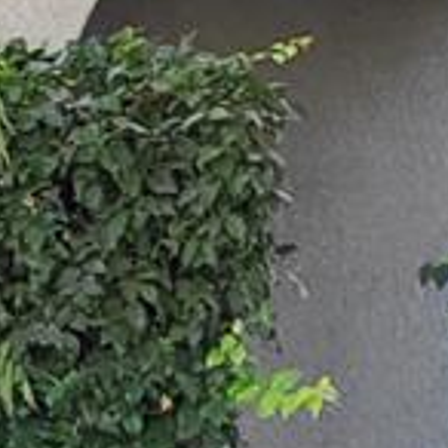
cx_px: -898
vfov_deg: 8.0
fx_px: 3192
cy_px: 285
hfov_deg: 7.2
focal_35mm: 218
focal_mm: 5
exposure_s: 1/319
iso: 40
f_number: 1.8
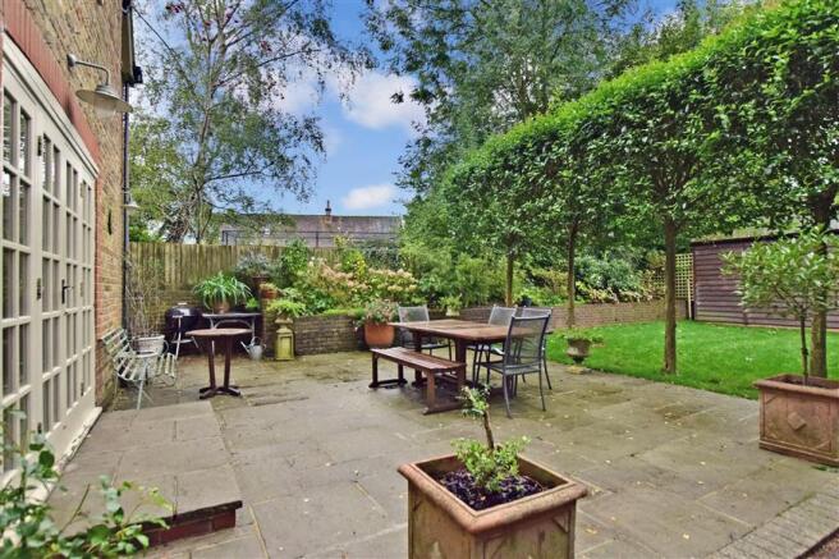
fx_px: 419
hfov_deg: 90.0
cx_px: 420
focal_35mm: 18
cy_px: 280
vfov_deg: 67.4
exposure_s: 1/200
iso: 1000
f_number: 8
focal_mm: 12
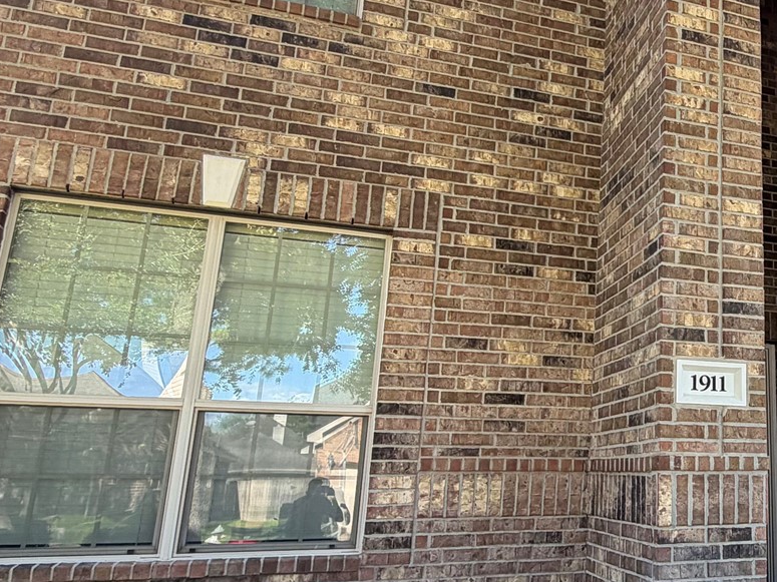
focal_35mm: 37
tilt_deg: +13.6
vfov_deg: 38.6
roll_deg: +2.0
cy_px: 271
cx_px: 706
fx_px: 830
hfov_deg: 45.3
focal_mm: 2.22
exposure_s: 1/137
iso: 64
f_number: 2.2
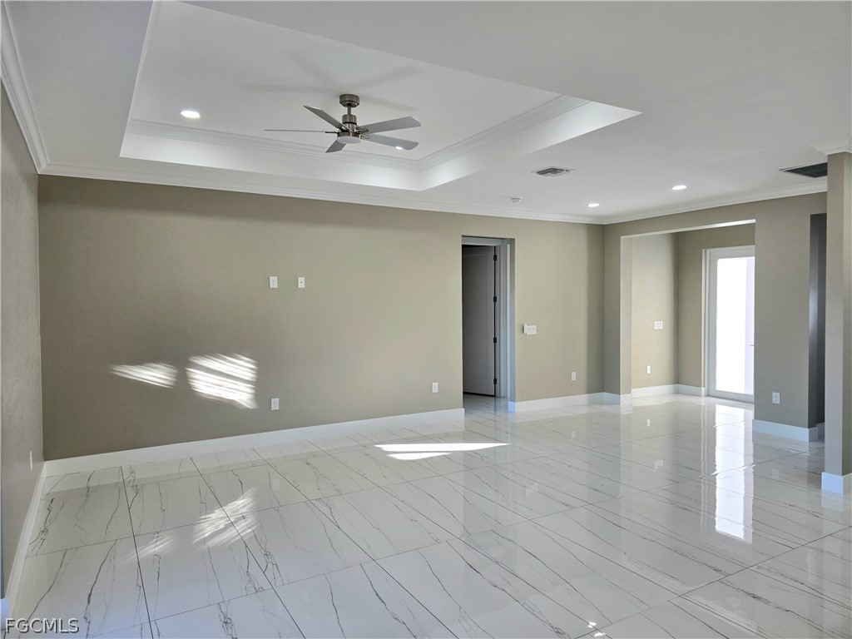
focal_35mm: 23
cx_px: 426
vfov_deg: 58.9
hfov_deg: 73.9
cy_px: 320
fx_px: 566
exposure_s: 1/120
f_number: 1.7
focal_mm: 6.3
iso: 40
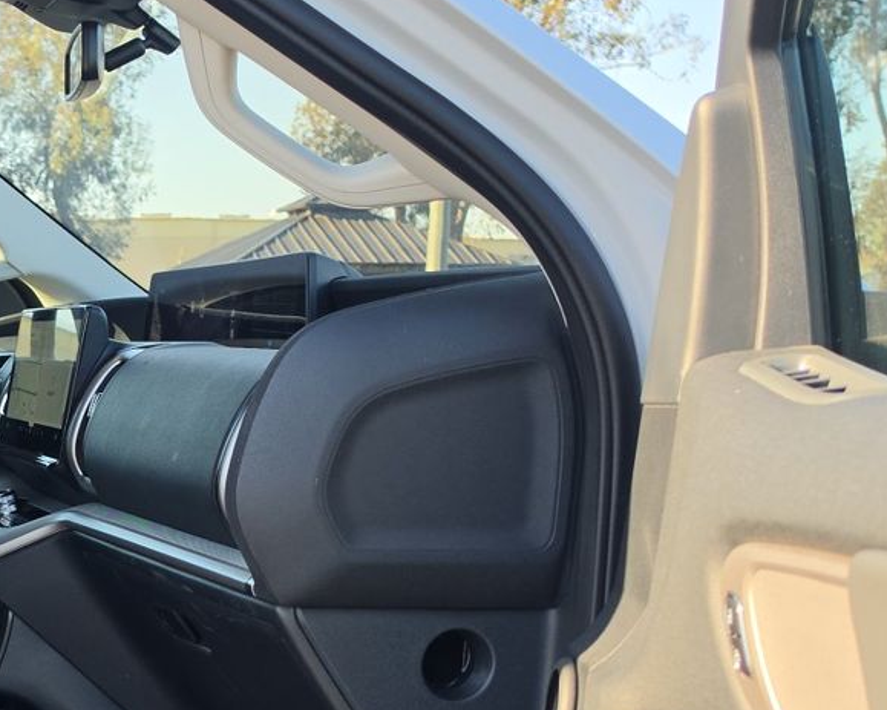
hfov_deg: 27.1
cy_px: 639
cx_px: -162
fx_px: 1627
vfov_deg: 23.9
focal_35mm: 62
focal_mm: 6.5
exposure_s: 1/184
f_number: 1.4
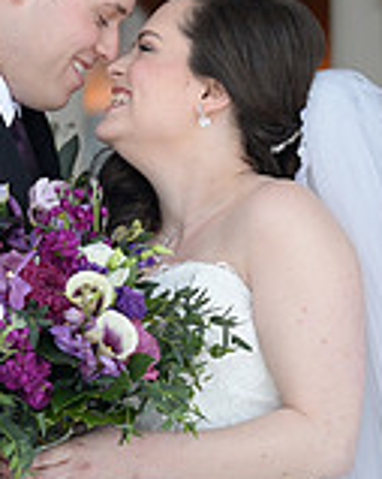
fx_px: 9704
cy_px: 226
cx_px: 48
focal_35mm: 686
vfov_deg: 2.8
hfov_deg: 2.3
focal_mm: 200
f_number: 5.6
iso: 640
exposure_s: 1/640
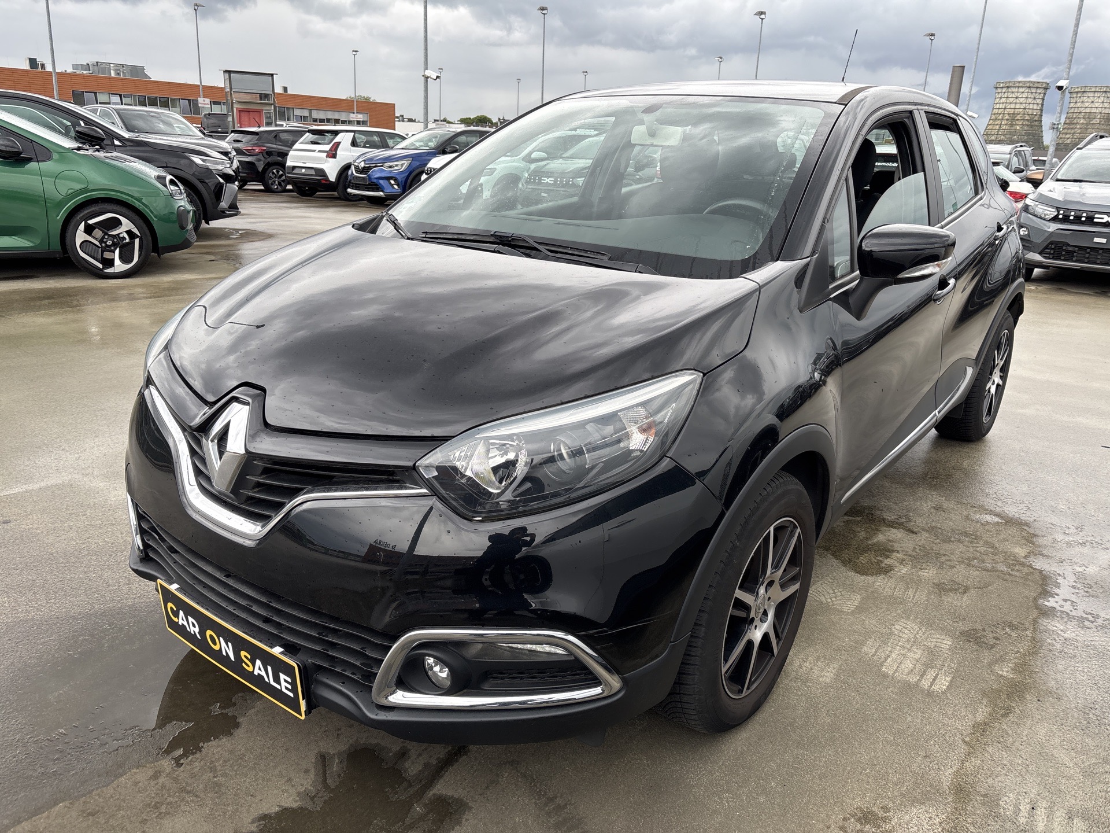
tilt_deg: -16.4
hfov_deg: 67.3
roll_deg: -1.3
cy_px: 416
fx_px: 834
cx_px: 555
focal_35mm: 26
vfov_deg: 53.1
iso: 50
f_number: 1.6
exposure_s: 1/439
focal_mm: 5.96
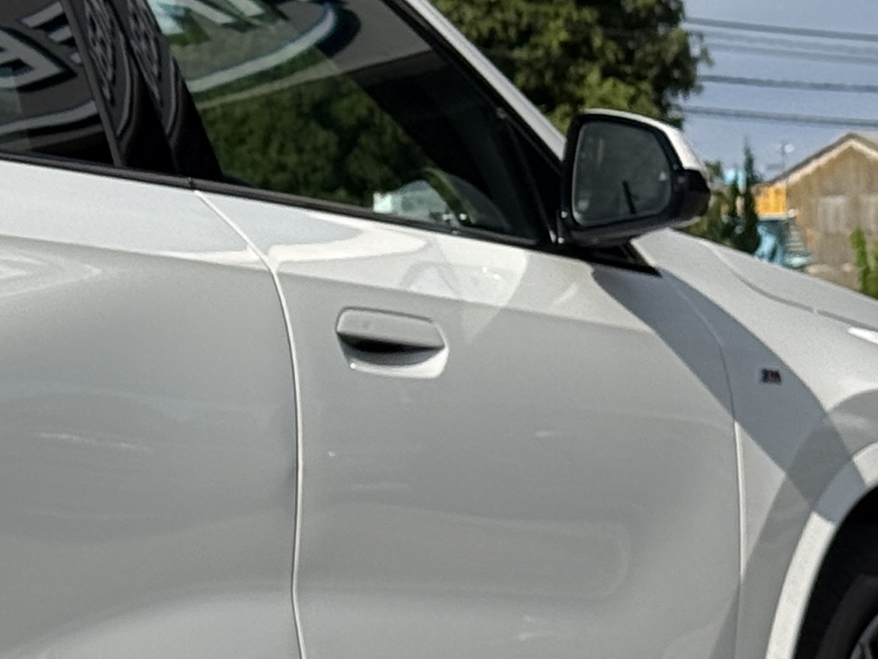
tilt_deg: +2.2
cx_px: -488
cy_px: 348
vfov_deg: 7.9
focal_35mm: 189
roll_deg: +0.0
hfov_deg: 10.1
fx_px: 4794
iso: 64
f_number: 1.78
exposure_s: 1/7874
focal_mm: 6.76
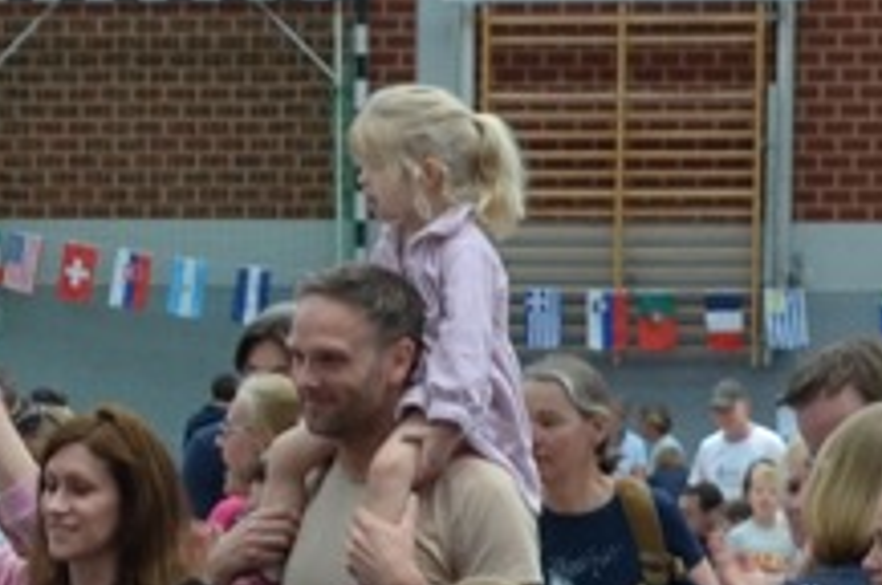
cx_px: -93
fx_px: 5405
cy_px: 577
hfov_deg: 9.2
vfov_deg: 6.2
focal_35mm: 221
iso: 220
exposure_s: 1/125
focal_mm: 25
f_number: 5.6
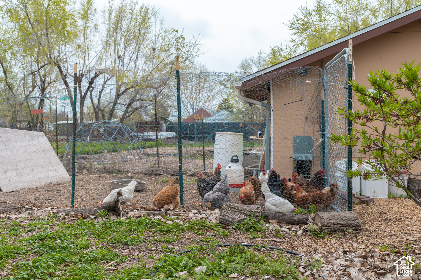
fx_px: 409
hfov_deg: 54.4
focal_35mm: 35
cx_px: 210
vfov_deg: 37.8
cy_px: 140
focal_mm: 35
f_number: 5
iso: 320
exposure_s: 1/640
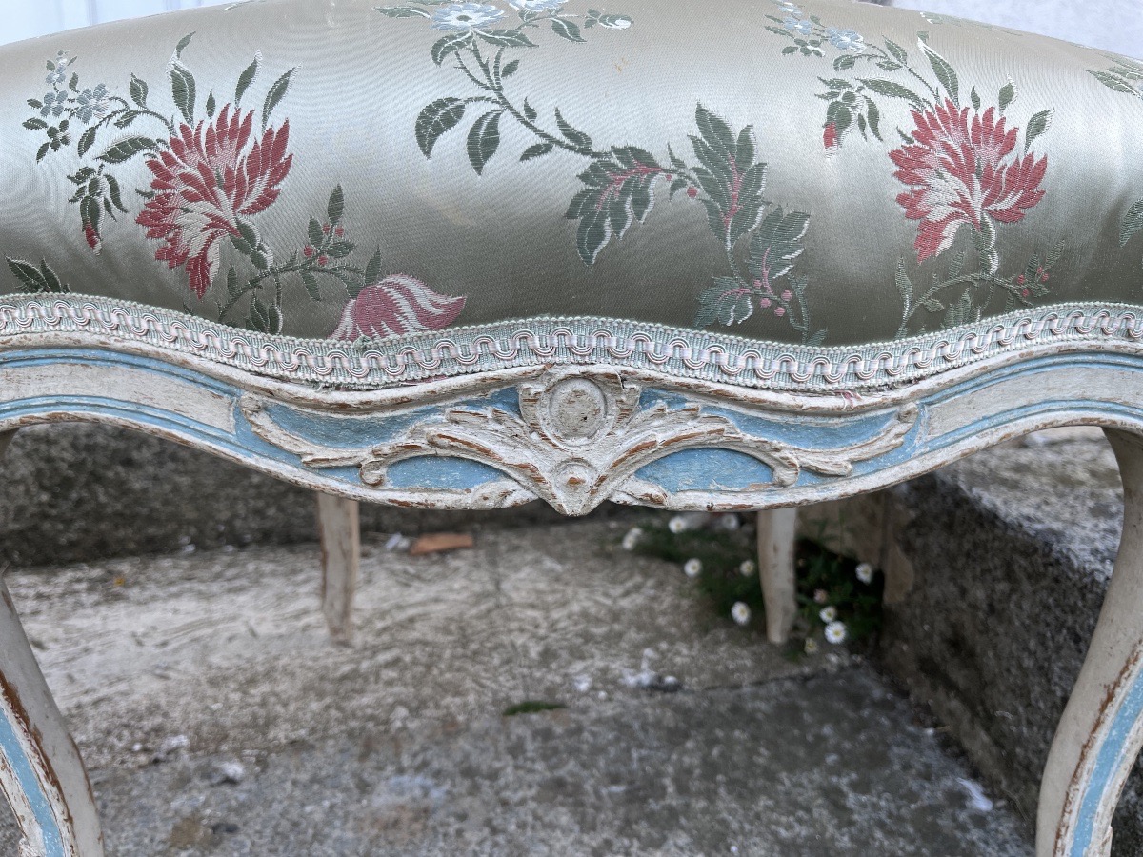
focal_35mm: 26
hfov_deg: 67.3
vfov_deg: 53.1
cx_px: 572
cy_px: 428
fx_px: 859
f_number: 1.6
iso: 40
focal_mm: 5.1
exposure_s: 1/122
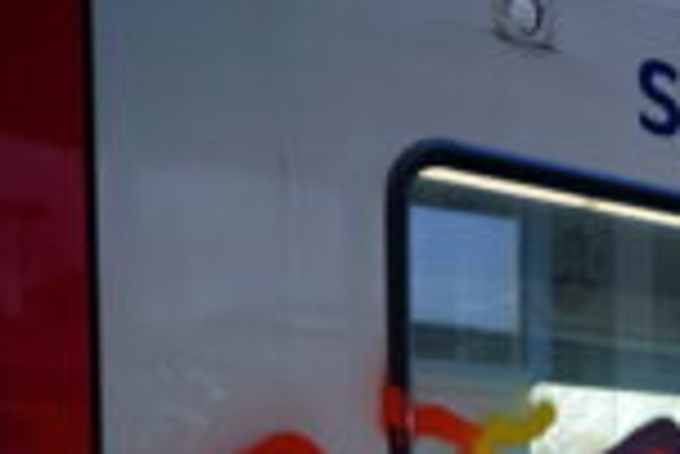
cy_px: 591
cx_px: 887
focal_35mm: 77
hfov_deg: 23.3
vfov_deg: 16.7
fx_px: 1456
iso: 320
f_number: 5.6
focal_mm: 29
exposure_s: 1/60
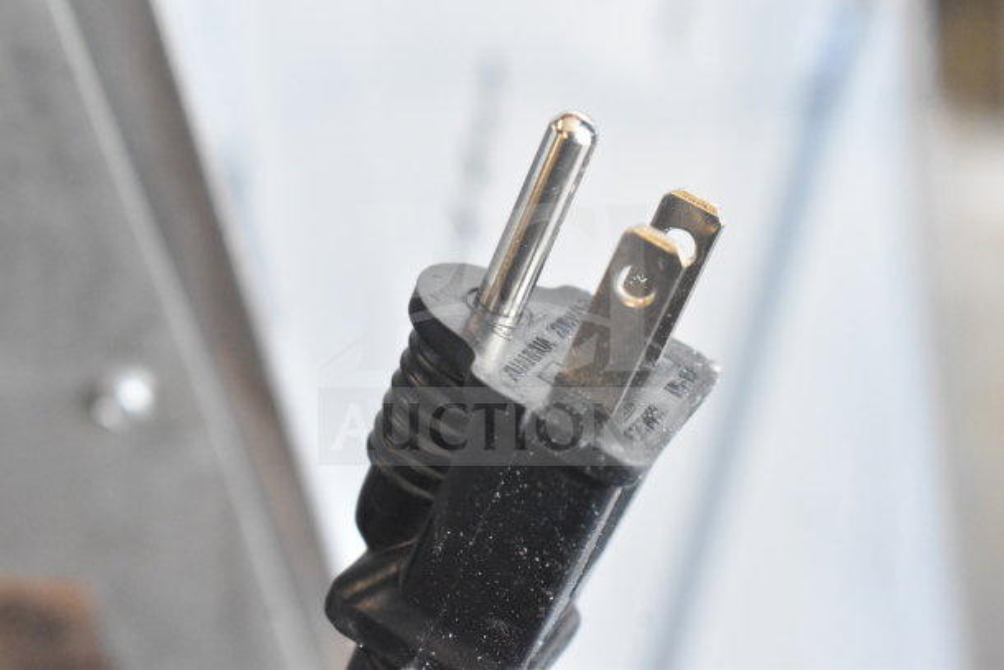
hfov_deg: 24.6
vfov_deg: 16.6
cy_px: 335
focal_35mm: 82
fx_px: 2301
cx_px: 502
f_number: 8
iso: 6400
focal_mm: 55
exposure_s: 1/250
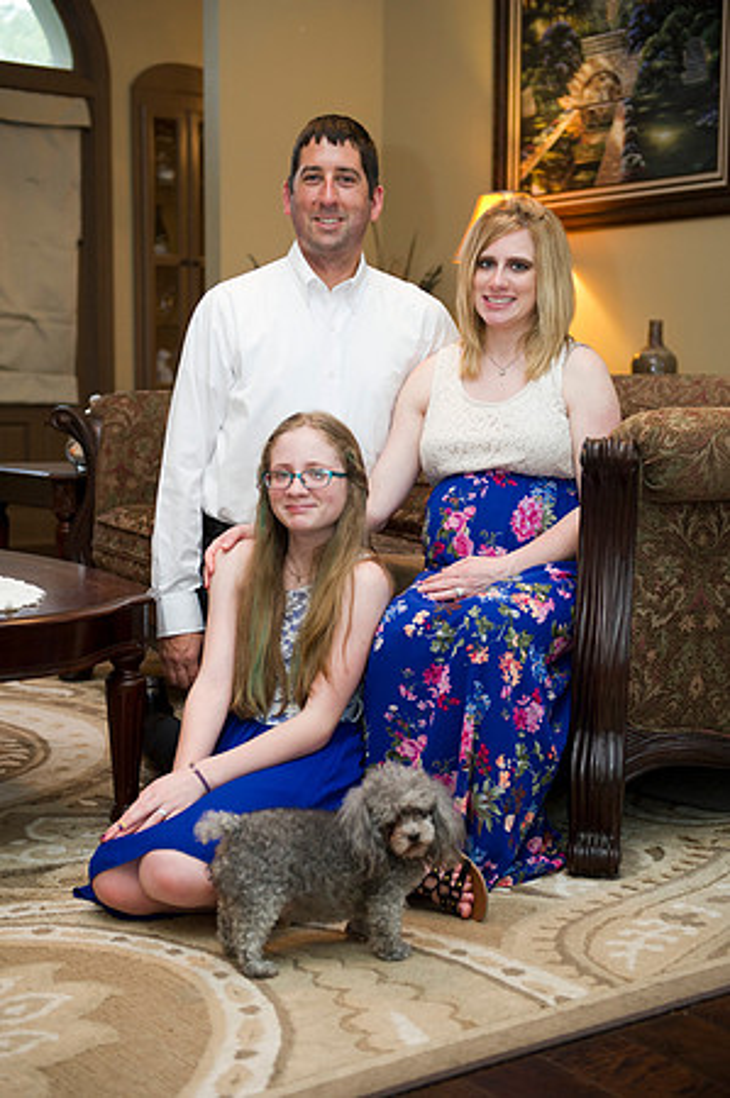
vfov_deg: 36.3
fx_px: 1677
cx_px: 365
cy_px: 549
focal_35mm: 55
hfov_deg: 24.6
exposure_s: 1/100
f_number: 3.2
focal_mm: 55
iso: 1600
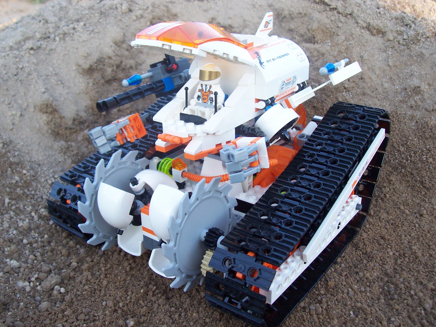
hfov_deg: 50.1
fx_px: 466
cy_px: 164
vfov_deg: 38.7
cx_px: 218
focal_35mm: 37
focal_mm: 5.6
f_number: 2.8
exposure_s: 1/125
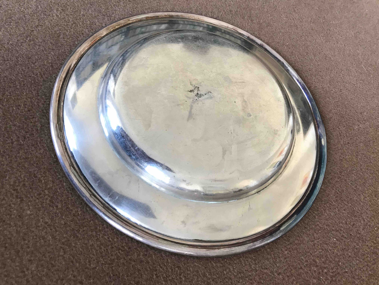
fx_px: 307
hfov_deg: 63.4
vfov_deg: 49.7
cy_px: 142
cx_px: 190
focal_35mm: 28
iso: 40
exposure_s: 1/33
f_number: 1.8
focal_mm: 3.99
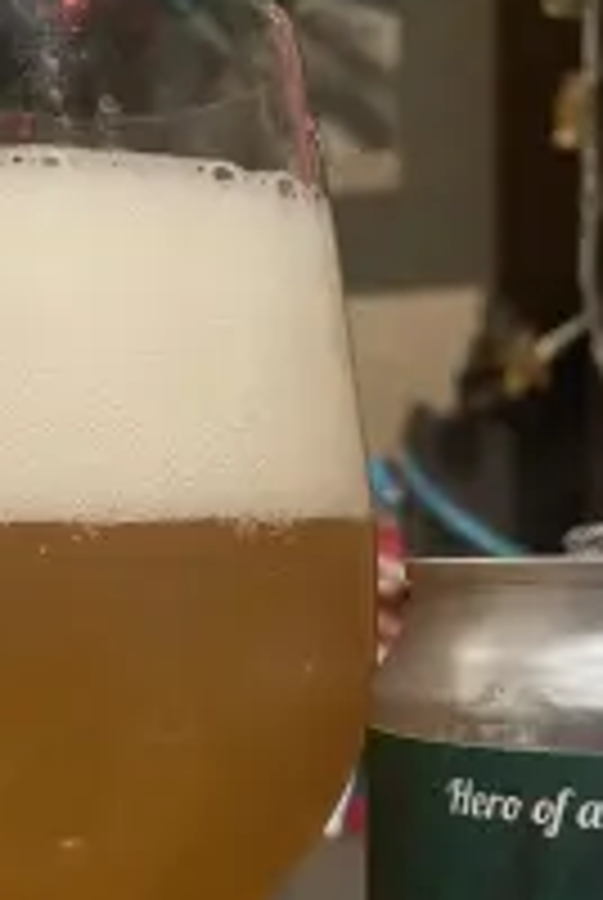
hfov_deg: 25.1
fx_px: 1352
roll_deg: +1.5
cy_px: 796
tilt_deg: -10.4
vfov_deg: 34.9
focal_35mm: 54
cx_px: 315
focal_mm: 4.2
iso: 800
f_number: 1.6
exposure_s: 1/30
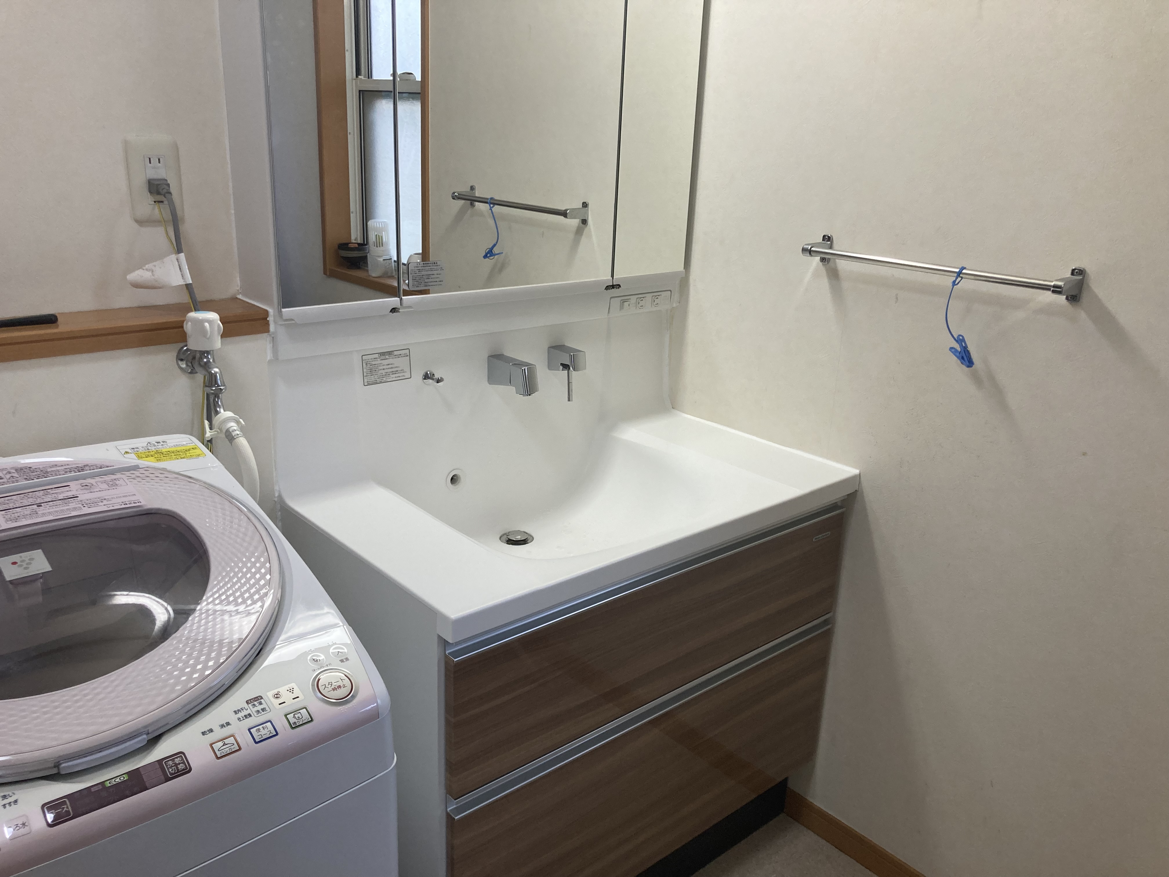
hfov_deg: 63.4
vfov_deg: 49.7
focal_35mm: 28
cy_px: 438
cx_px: 584
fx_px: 946
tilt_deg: -16.6
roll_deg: -3.5
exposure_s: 1/60
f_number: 1.8
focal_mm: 3.99
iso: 80
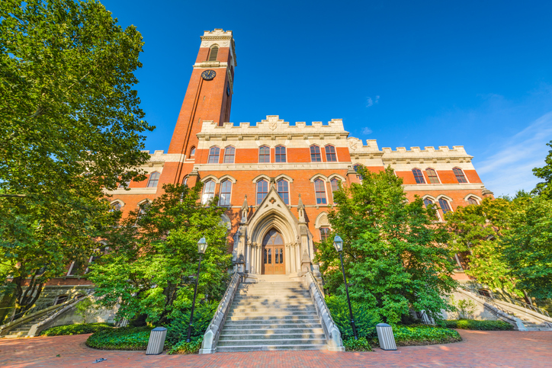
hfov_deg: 104.2
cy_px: 184
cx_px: 276
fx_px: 215
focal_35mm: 14
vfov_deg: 81.2
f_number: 8
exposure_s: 1/40
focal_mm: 14
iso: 100
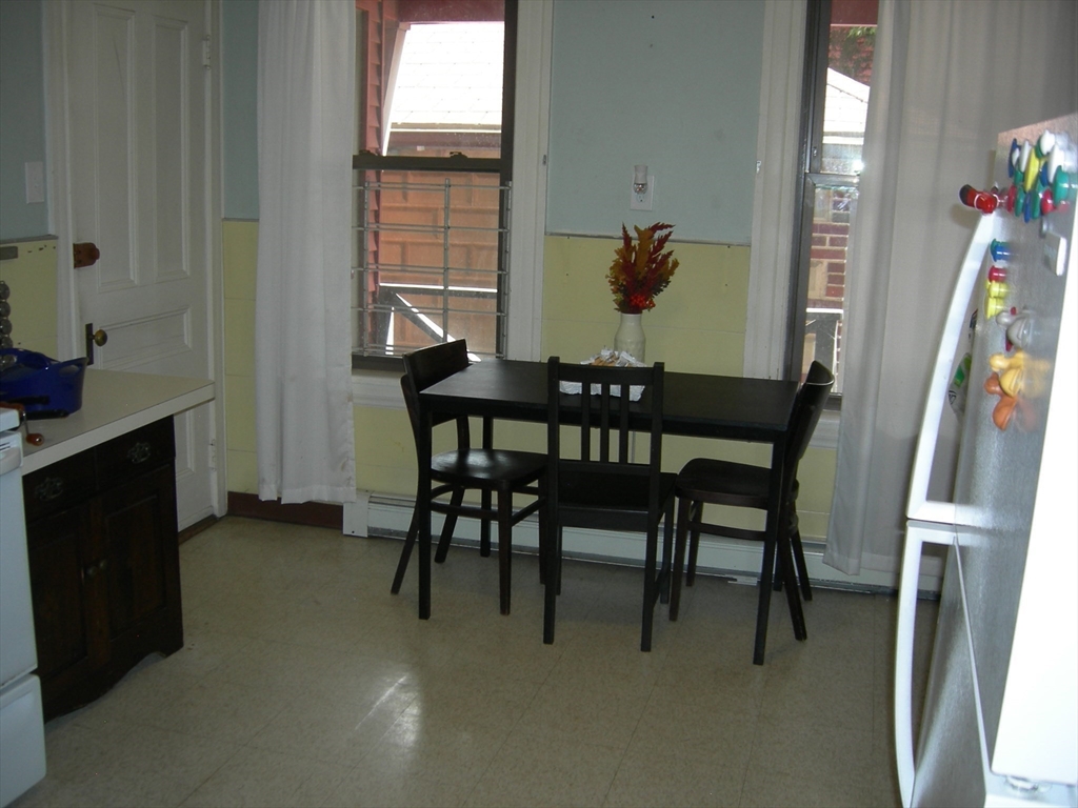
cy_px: 404
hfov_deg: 51.4
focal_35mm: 36
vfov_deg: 39.7
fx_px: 1121
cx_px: 539
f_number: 2.7
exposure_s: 1/60.1
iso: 64
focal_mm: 7.5
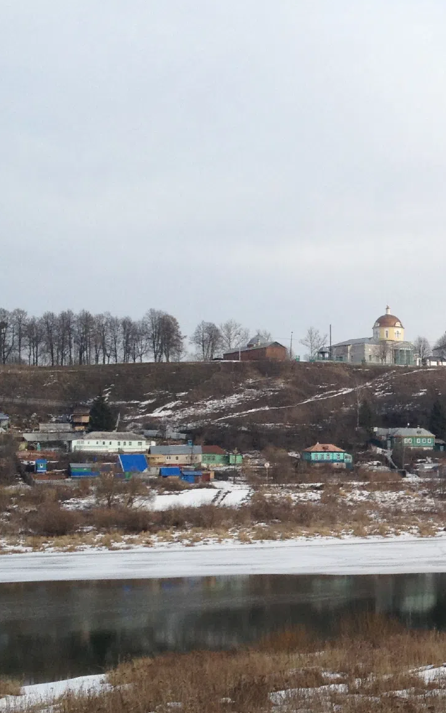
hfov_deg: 16.2
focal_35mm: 77
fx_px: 1497
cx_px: 561
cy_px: 431
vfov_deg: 26.7
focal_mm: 4.28
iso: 50
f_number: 2.4
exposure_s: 1/1783
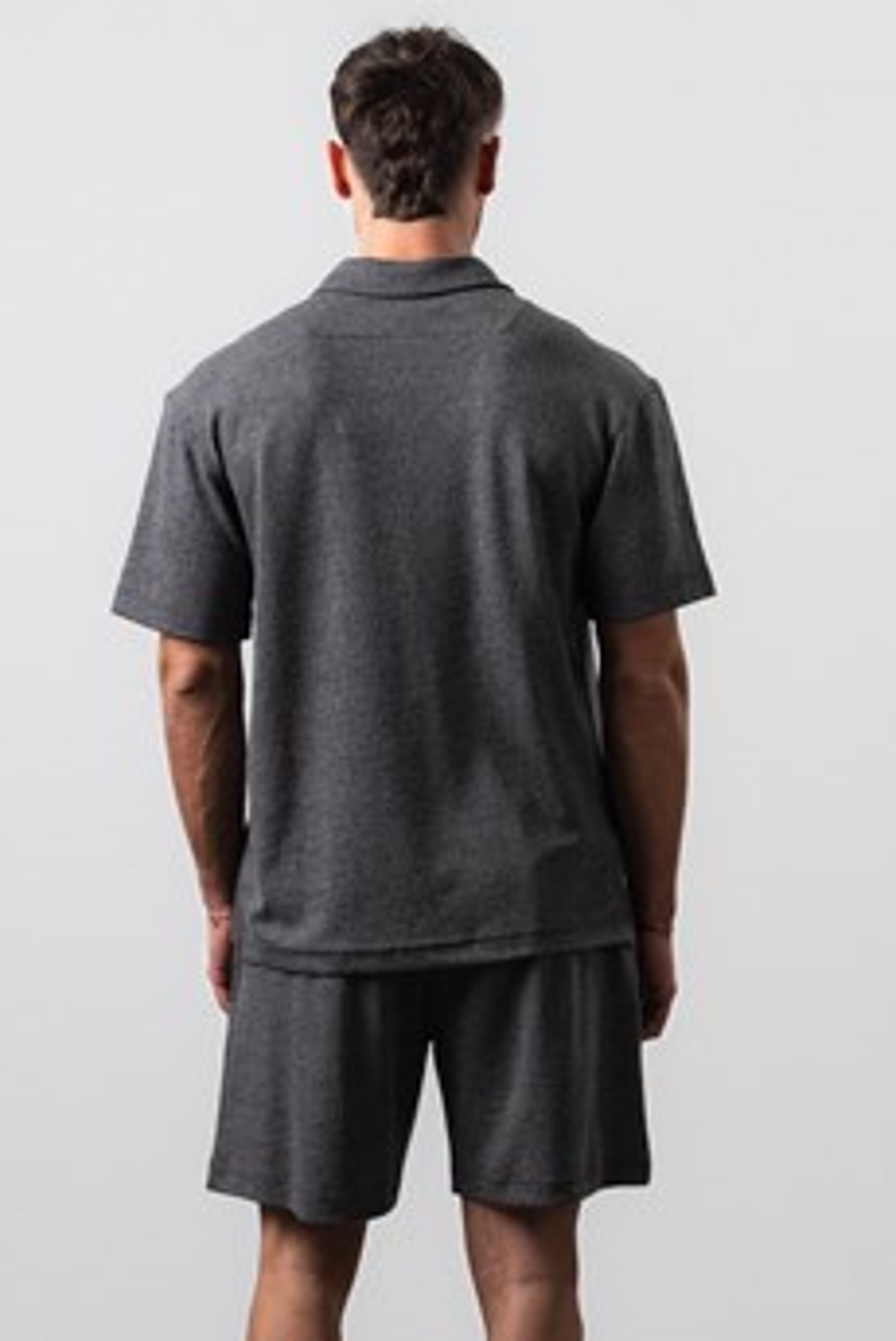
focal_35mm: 122
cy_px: 760
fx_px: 4545
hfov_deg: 11.3
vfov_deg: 16.8
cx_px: 386
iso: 100
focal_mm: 70
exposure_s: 1/125
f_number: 10
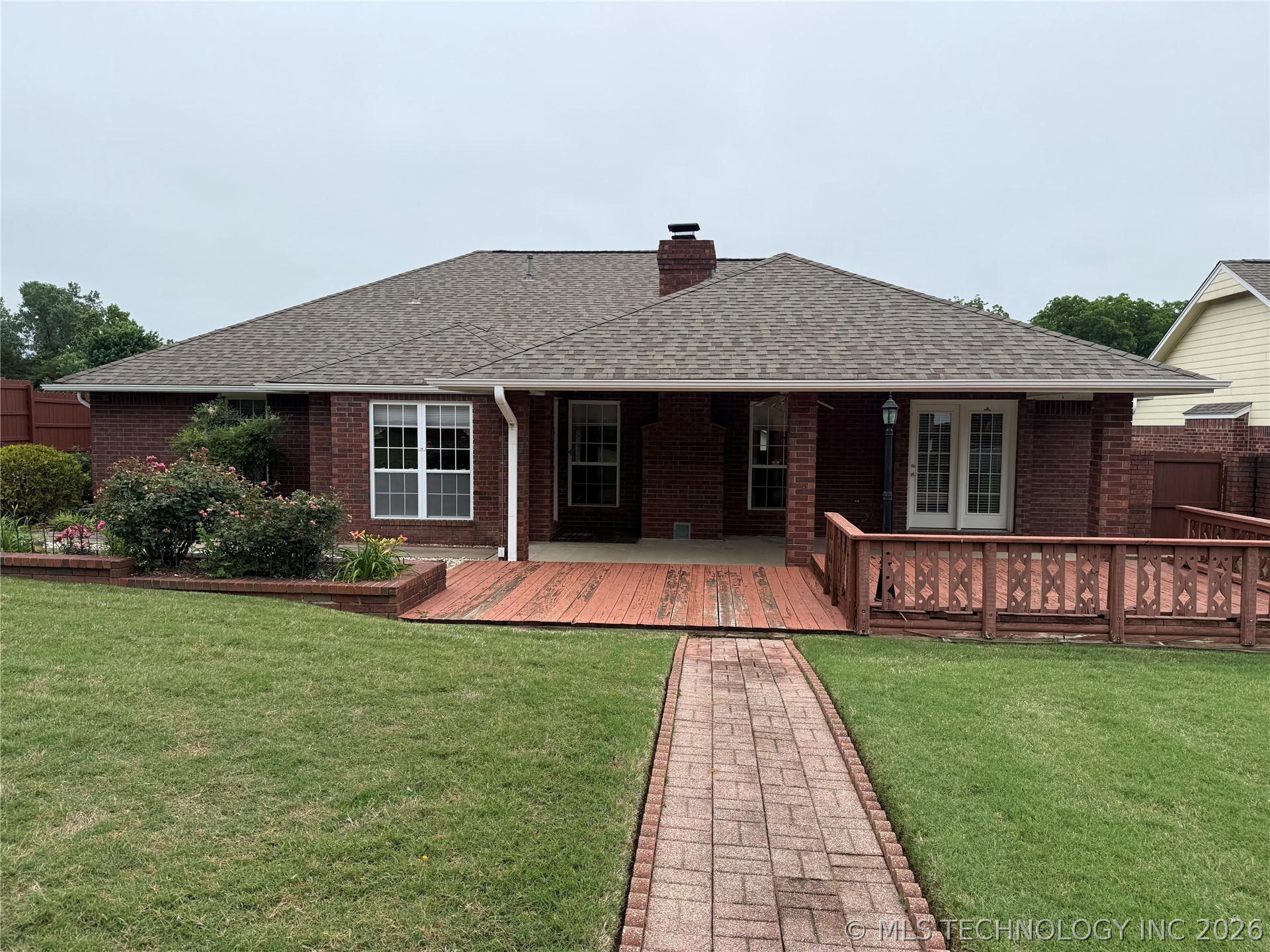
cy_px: 476
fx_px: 881
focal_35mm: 24
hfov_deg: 71.6
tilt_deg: -4.0
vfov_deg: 56.8
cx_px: 635
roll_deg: -0.9
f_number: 1.78
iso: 80
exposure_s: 1/3145
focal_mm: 6.76
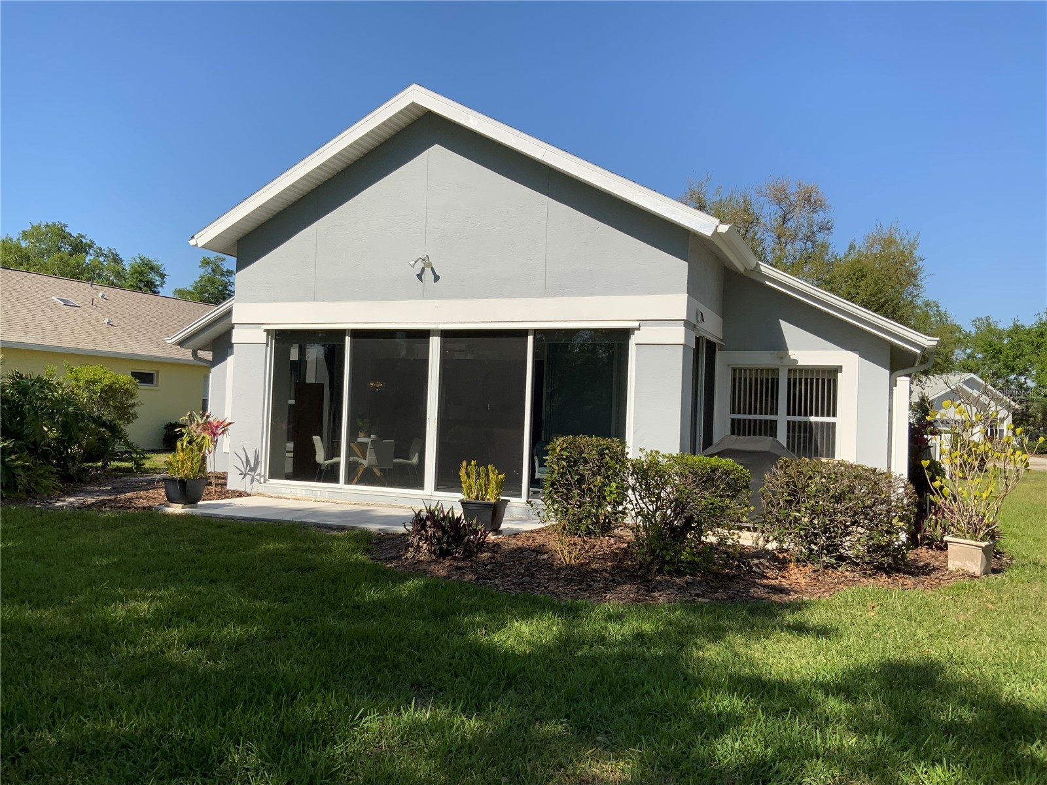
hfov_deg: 61.7
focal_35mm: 29
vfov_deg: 48.2
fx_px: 877
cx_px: 524
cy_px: 392
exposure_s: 1/2667
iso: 16
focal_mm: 3
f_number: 1.8
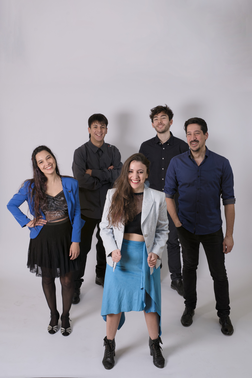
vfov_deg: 39.6
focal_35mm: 50
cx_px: 126
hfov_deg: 27.0
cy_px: 189
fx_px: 525
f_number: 8
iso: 100
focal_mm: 50
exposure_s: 1/125
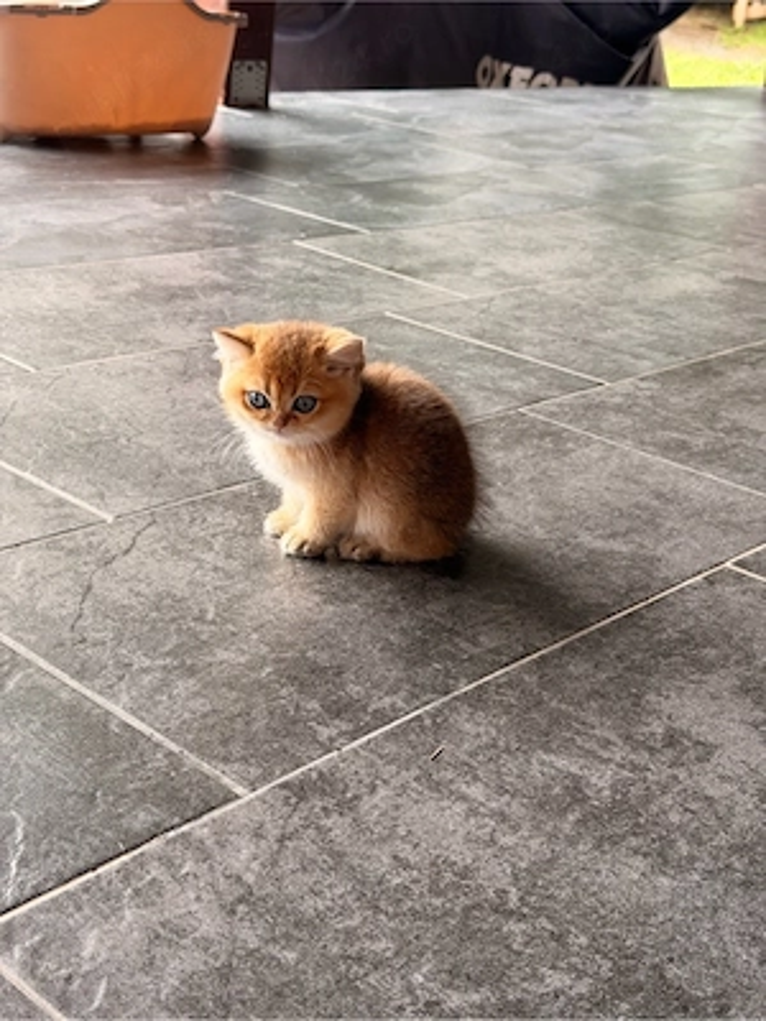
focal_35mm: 48
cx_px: 383
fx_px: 1416
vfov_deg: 39.7
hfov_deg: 30.3
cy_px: 510
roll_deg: -7.0
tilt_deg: -22.0
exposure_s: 1/116
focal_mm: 6.76
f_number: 1.78
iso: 100
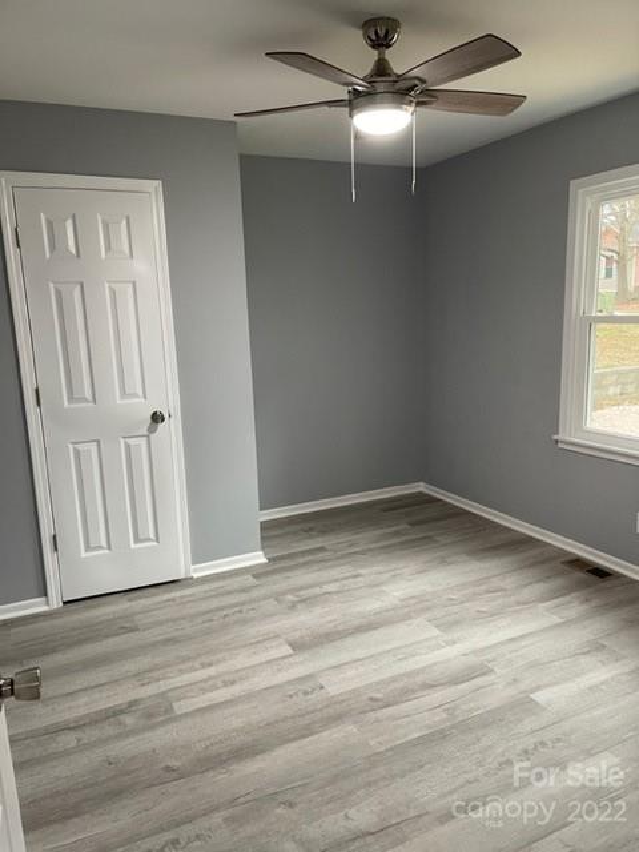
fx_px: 640
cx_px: 320
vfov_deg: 67.3
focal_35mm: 26
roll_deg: +1.1
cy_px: 426
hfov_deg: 53.1
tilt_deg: -11.9
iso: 160
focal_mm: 5.1
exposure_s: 1/60
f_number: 1.6
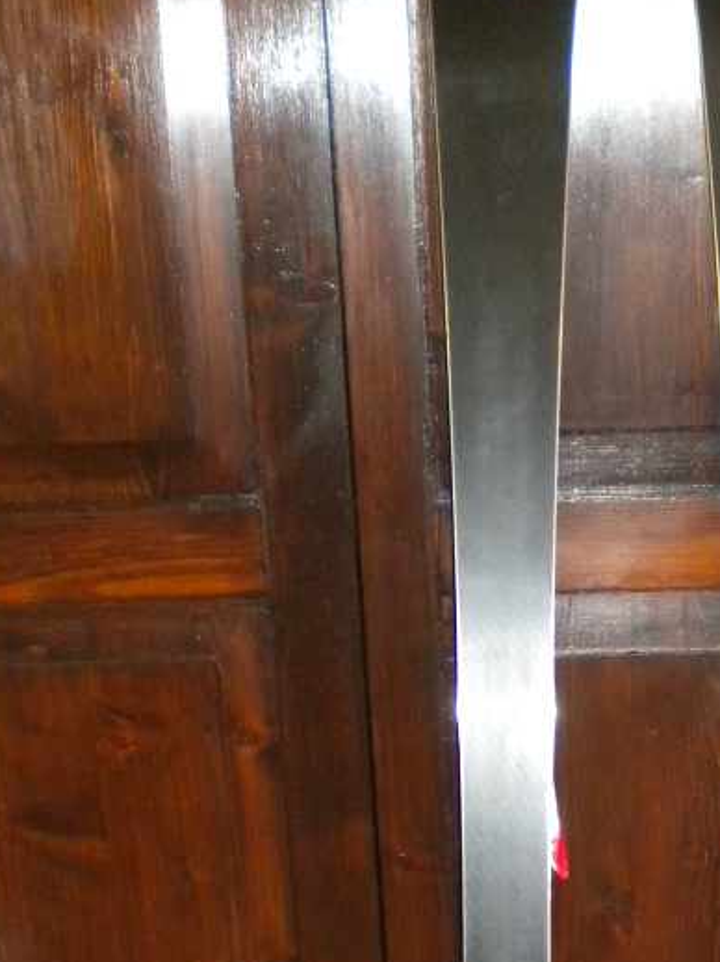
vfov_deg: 25.6
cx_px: 591
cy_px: 848
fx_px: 2054
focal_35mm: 74
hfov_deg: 19.6
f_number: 3.1
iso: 400
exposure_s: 1/30
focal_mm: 6.3
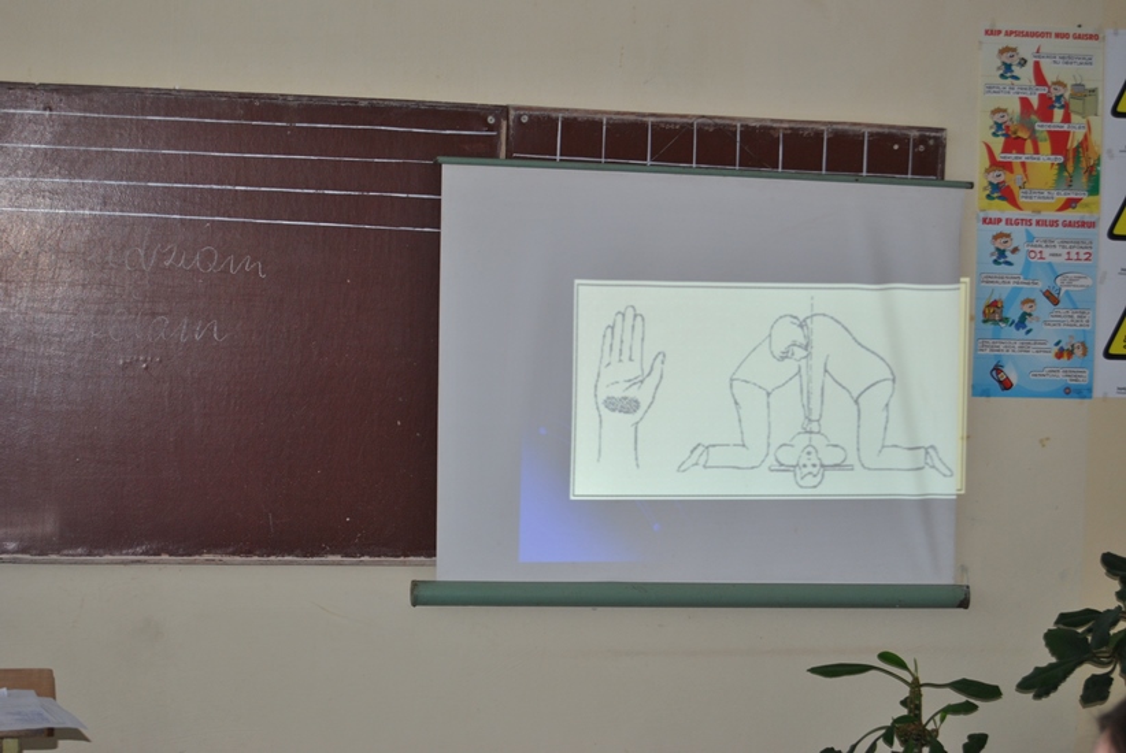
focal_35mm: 82
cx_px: 563
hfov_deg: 24.6
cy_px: 376
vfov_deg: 16.6
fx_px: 2583
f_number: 5.6
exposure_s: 1/60
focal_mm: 55
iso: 200
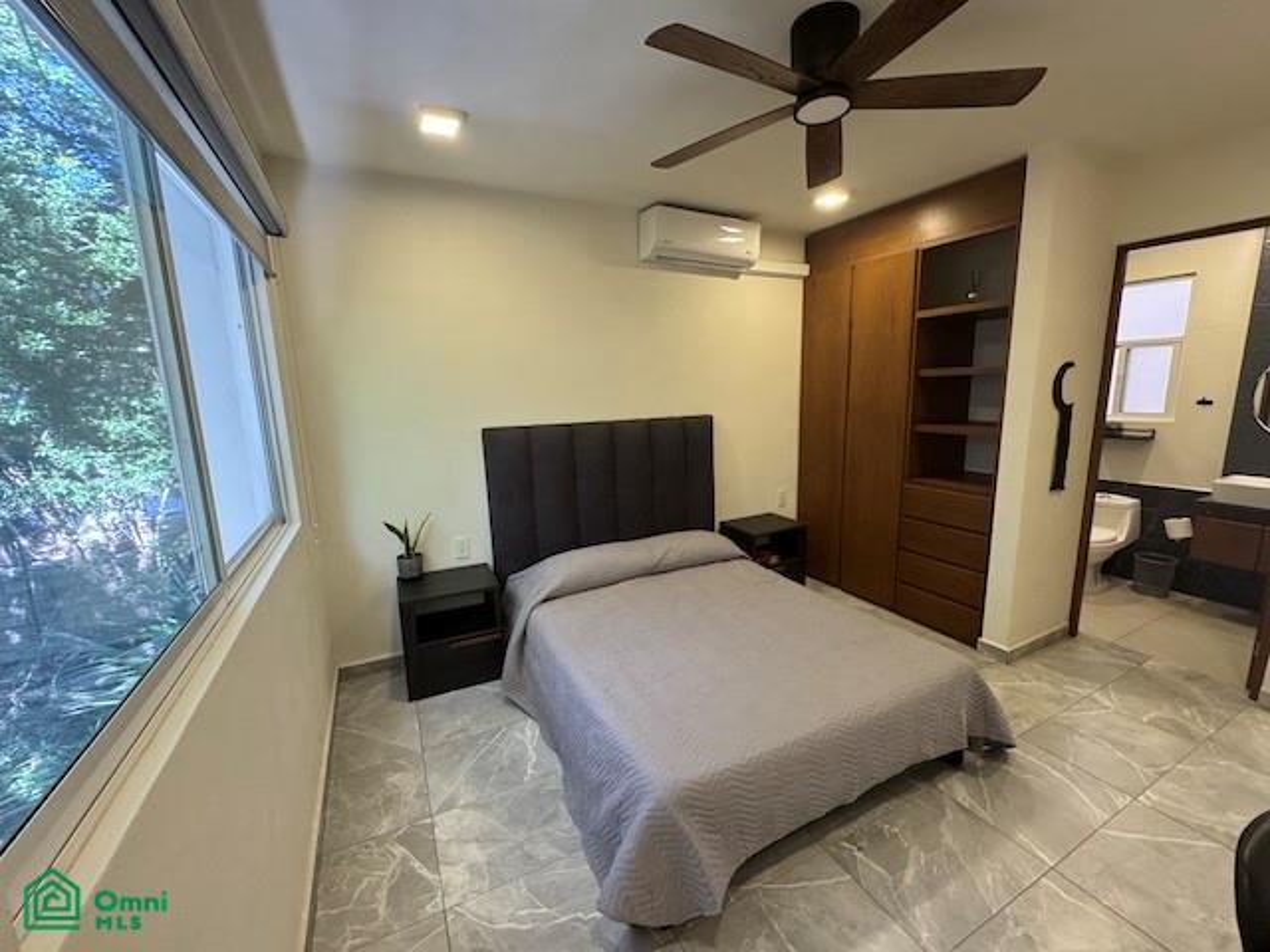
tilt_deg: -9.7
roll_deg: +1.5
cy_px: 476
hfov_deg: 102.1
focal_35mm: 14
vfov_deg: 85.7
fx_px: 514
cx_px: 635
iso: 320
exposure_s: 1/99
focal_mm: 2.22
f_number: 2.2
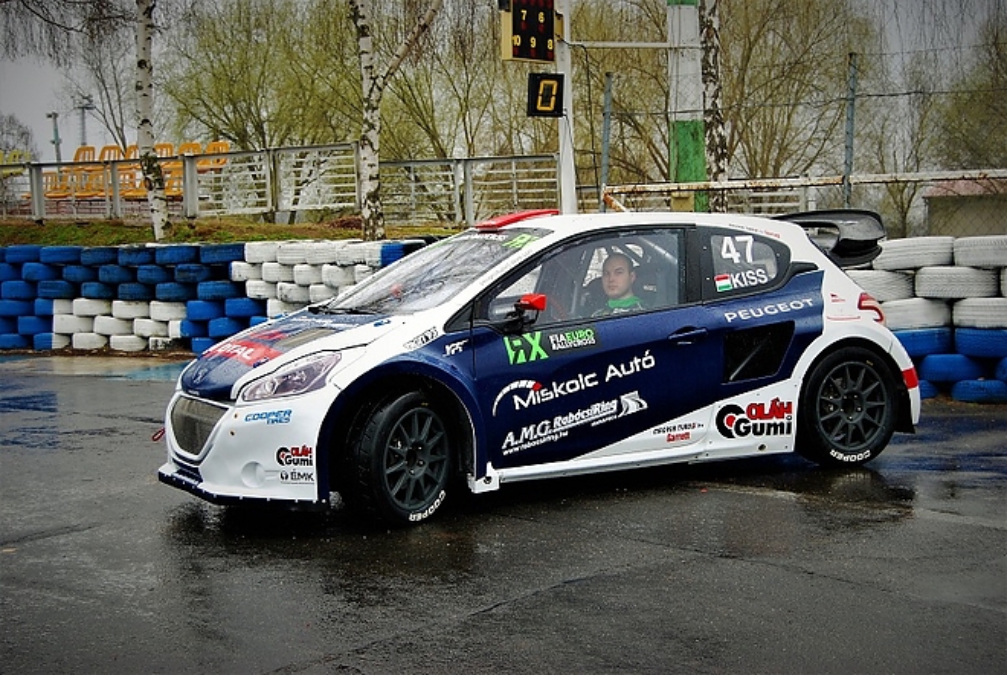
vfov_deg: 23.9
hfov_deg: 35.0
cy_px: 338
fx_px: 1597
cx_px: 504
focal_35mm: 57
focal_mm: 38
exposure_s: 1/100
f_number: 5
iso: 200
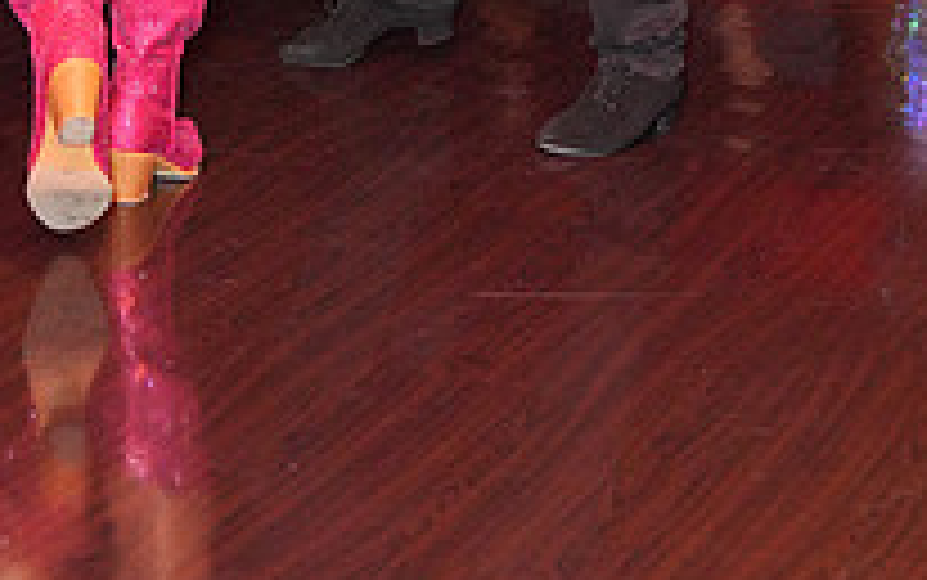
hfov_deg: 15.4
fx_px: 3412
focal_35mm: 135
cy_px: -468
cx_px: 317
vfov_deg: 9.3
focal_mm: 47
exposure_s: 1/200
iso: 4000
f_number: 4
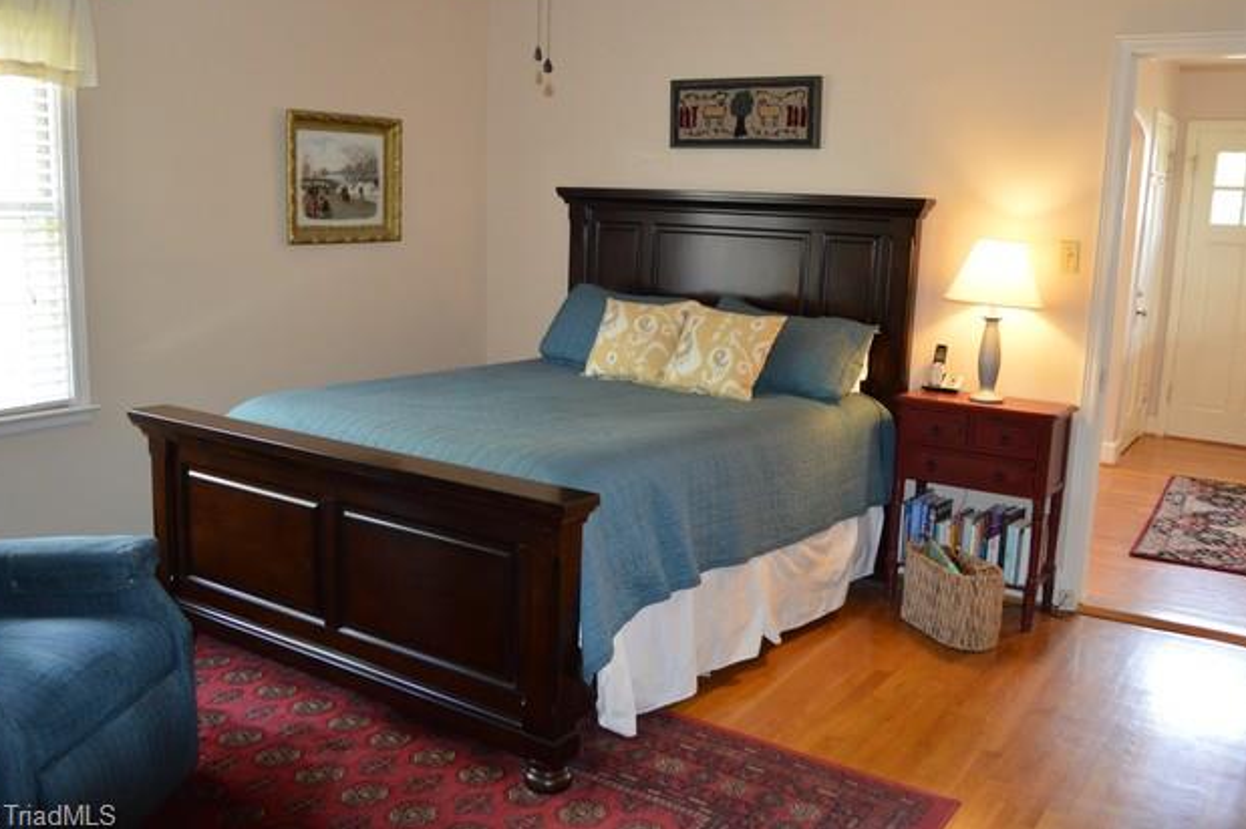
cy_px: 406
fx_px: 1072
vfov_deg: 42.3
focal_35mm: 31
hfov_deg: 60.3
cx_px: 616
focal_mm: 20
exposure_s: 1/60
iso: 1100
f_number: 3.8
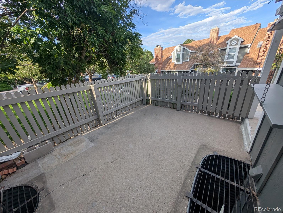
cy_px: 106
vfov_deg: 94.6
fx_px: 98
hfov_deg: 110.5
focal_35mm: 12
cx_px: 142
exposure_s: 1/1300
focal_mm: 2.02
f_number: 1.7
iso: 54
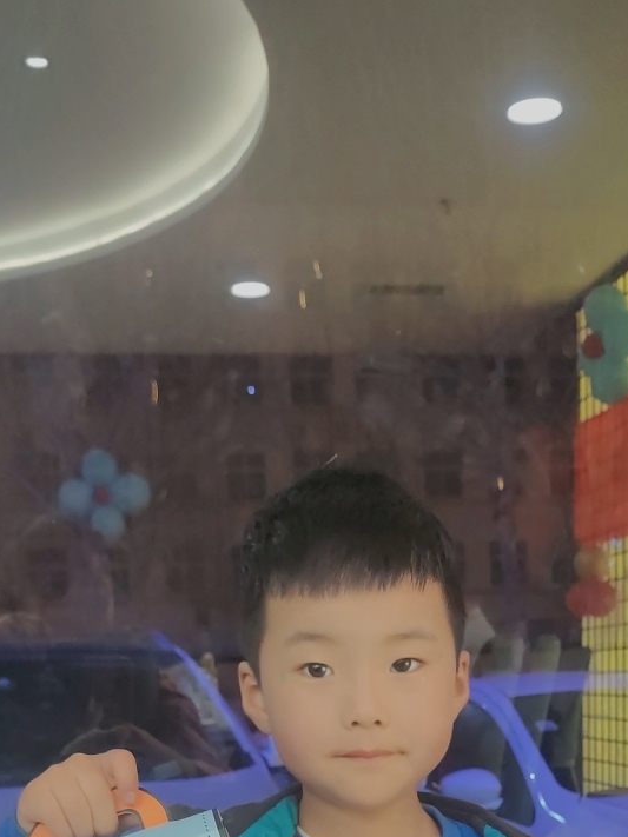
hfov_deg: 27.0
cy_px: 922
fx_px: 1307
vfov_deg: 31.5
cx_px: 382
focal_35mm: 54
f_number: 1.85
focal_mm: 6.78
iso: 205
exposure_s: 1/50
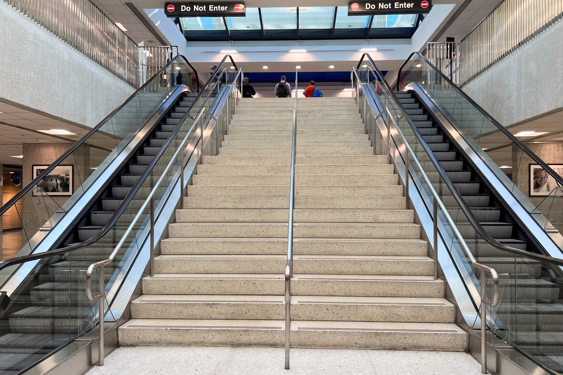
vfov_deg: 46.4
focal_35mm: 28
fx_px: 438
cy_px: 191
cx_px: 282
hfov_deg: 65.5
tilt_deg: +1.6
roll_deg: +0.5
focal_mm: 5.7
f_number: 1.5
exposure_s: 1/158
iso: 50
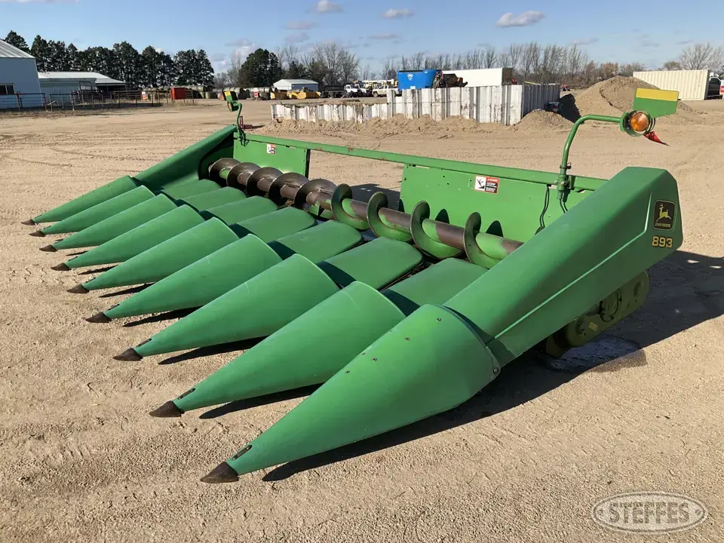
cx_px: 362
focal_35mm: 29
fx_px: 607
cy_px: 272
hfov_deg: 61.7
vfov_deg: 48.2
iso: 25
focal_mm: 3
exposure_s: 1/1675
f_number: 1.8
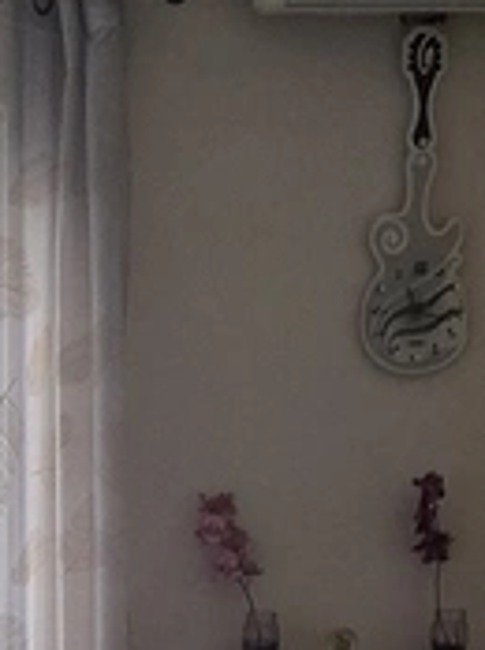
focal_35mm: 143
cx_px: -112
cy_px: 1128
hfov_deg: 10.2
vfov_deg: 12.7
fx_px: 2678
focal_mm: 5.54
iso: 250
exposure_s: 1/120
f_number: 1.8
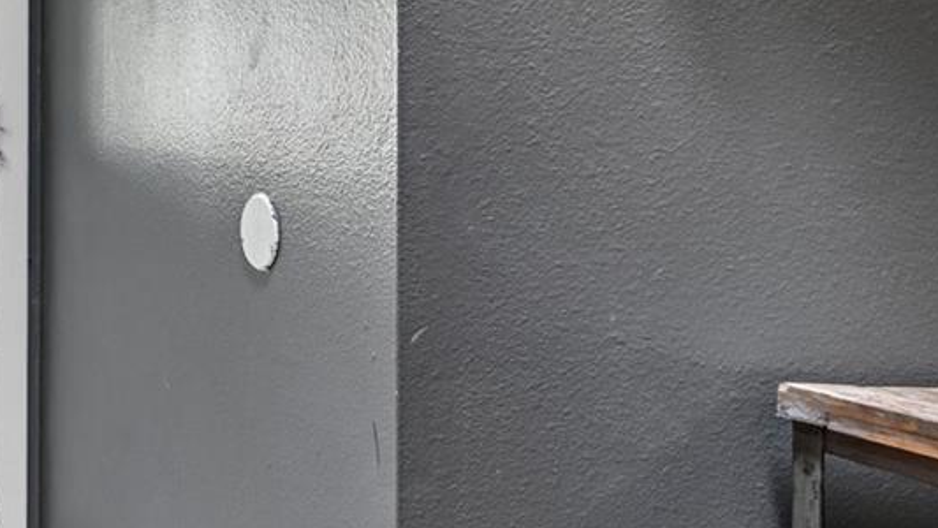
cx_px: -264
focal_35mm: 44
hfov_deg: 34.1
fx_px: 1095
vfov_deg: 26.7
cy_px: 118
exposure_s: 1/13
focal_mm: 14
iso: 400
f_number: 9
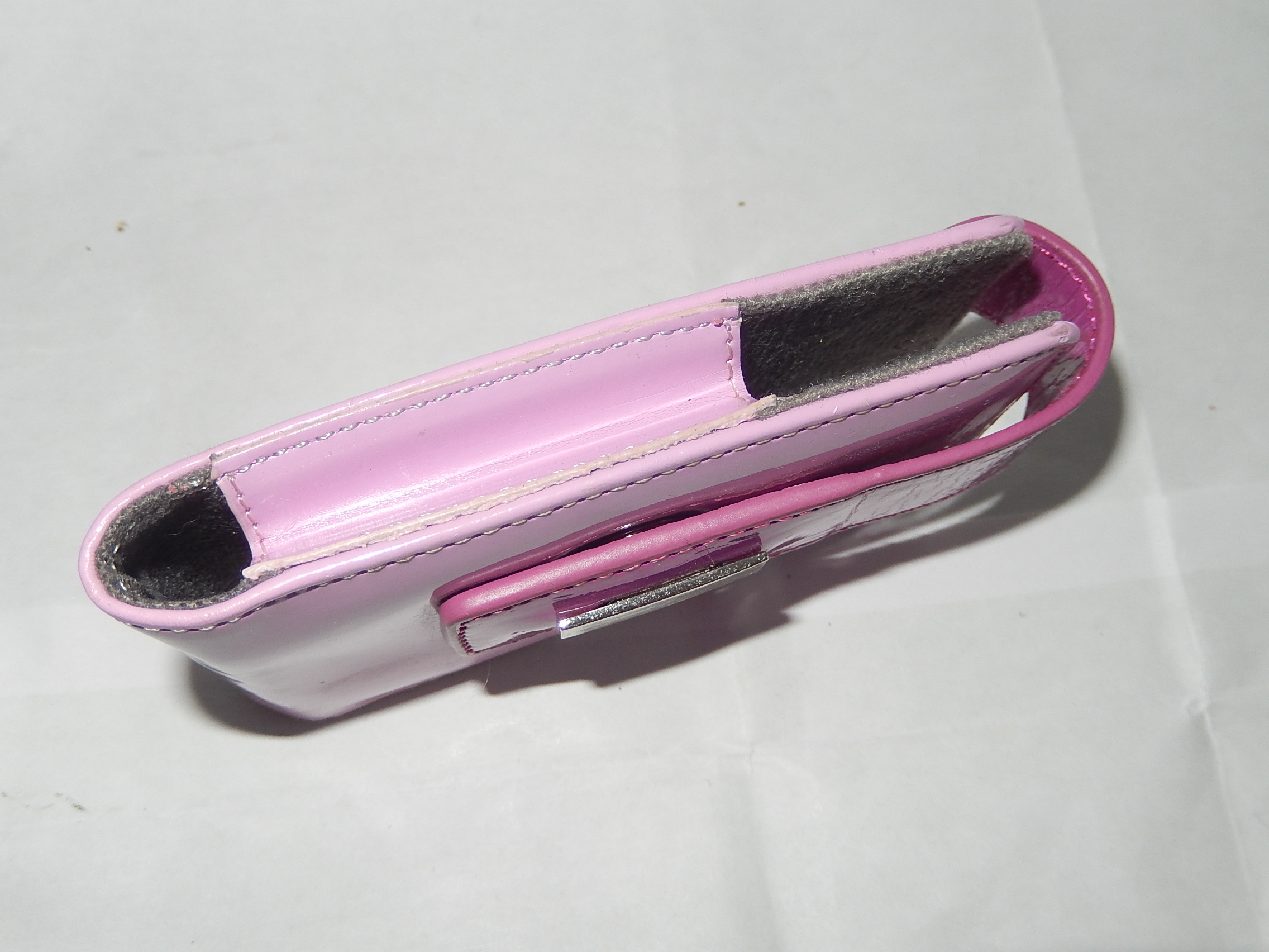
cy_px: 476
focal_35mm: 36
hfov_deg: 51.4
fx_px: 1320
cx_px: 634
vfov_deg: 39.7
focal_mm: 6.5
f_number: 8
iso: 200
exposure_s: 1/30
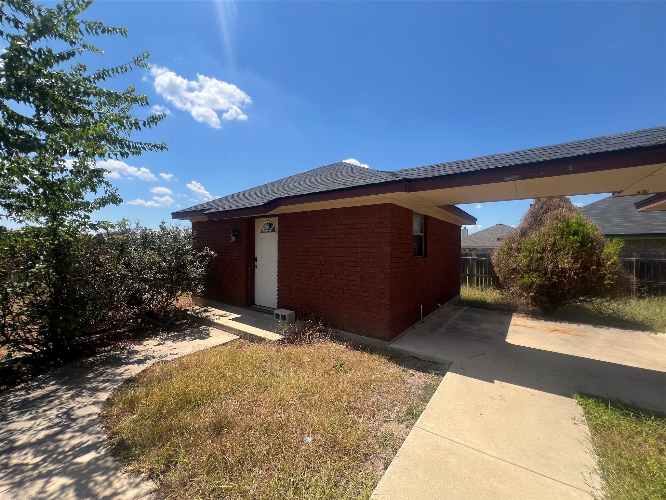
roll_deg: -0.2
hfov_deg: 106.2
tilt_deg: +0.3
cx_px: 333
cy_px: 250
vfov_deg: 89.9
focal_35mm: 13
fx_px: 250
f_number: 1.8
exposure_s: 1/1429
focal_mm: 1.57
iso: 32
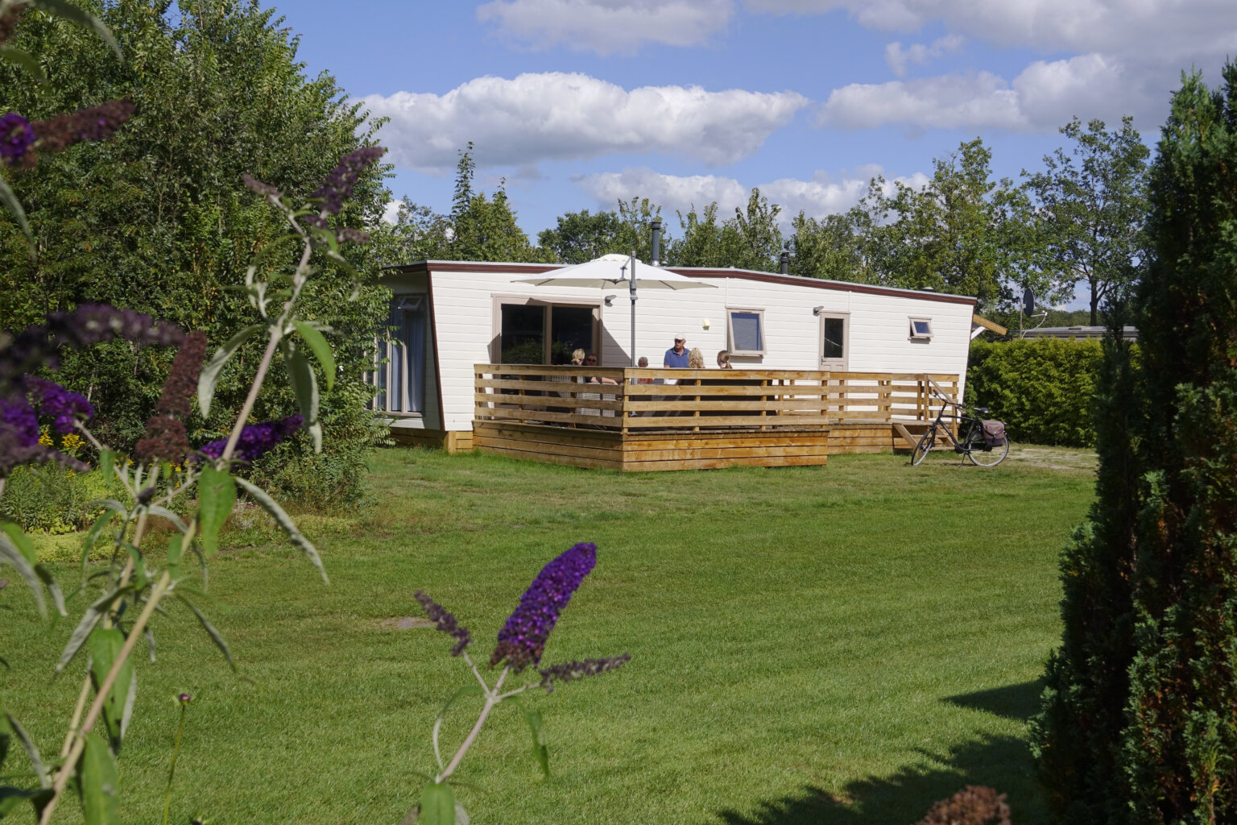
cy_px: 412
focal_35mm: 40
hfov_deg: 48.5
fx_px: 1374
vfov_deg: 33.4
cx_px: 618
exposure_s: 1/1000
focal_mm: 14.65
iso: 160
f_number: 5.6
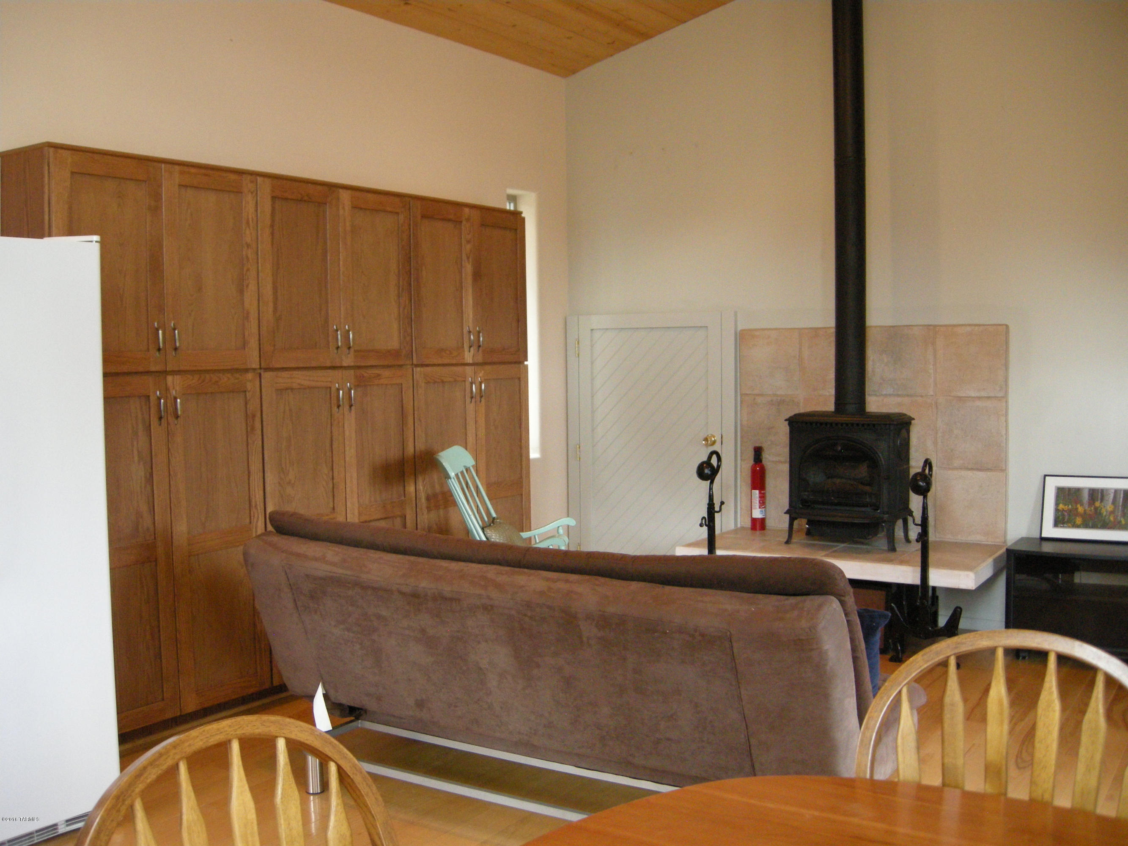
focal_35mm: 35
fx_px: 1140
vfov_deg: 40.7
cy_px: 423
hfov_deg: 52.6
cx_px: 564
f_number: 2.7
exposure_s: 1/48.7
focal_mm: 7.5
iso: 400
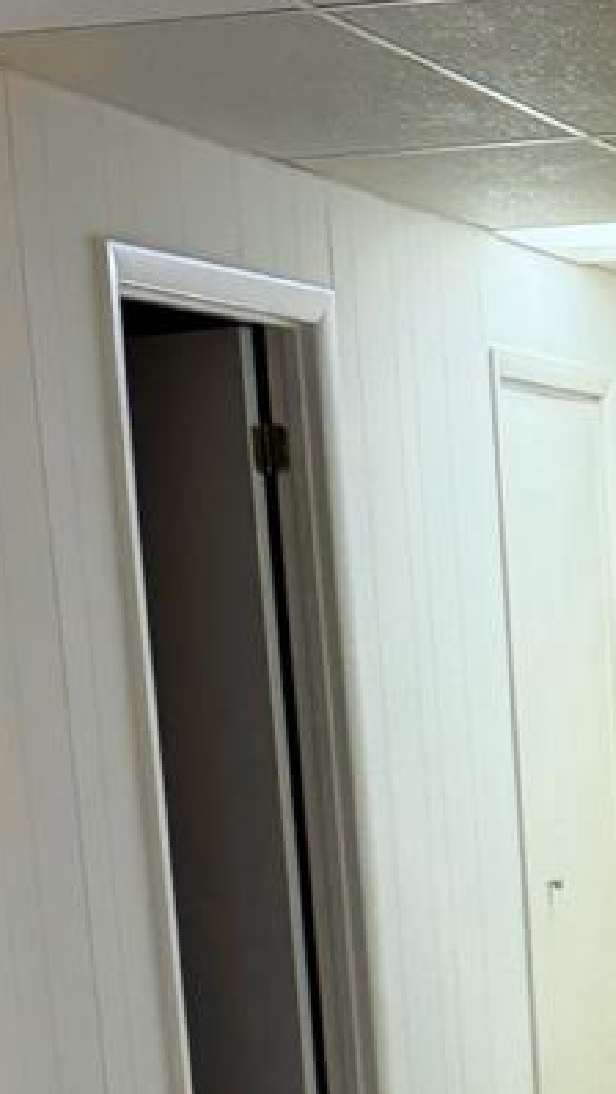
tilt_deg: -15.6
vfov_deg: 19.5
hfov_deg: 11.6
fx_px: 2932
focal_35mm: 101
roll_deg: +0.8
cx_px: 864
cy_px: 1435
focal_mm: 6.76
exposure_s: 1/120
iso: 200
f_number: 1.78
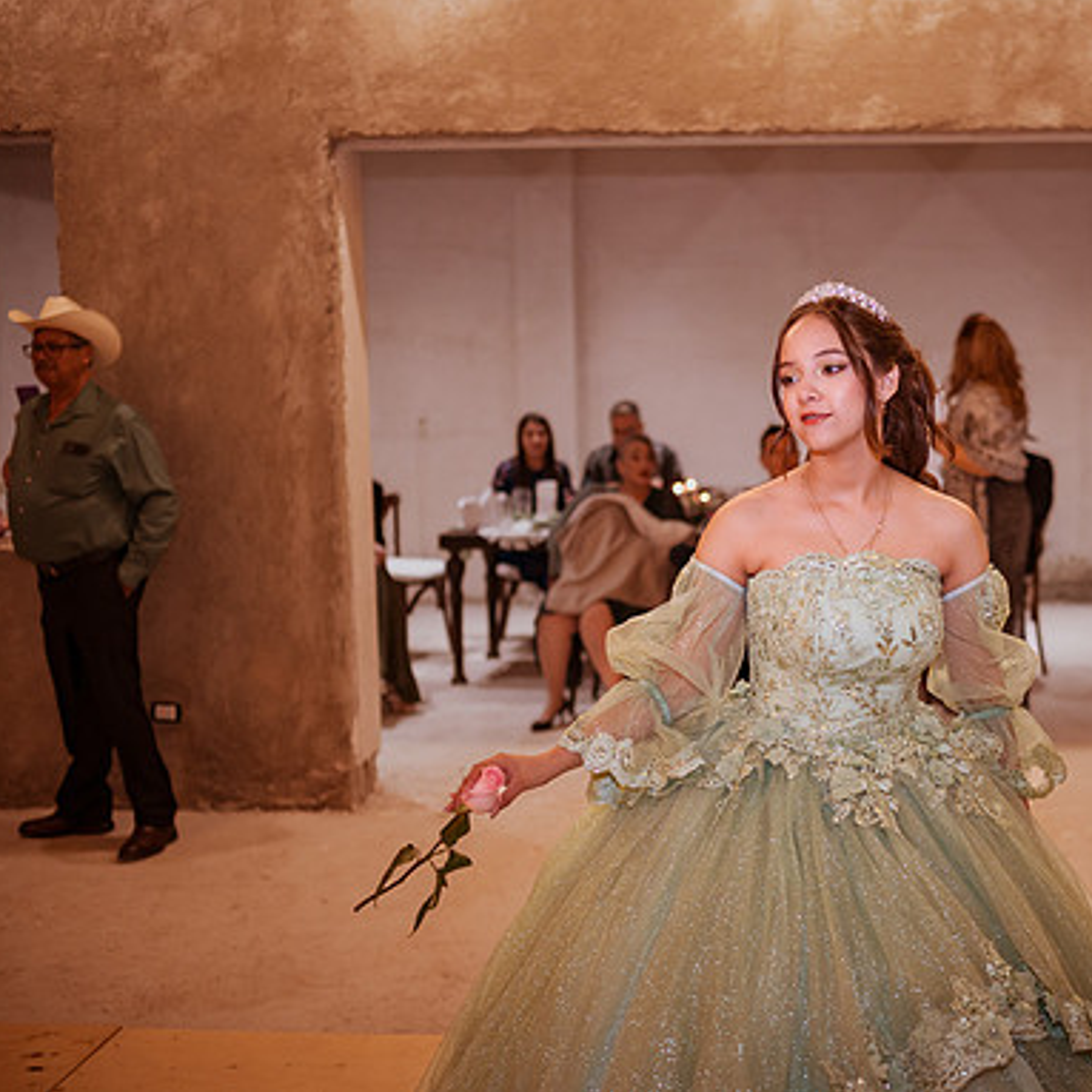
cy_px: 545
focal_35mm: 45
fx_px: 1606
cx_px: 813
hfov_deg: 36.7
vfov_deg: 37.6
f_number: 1.8
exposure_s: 1/200
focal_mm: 35
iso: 1600
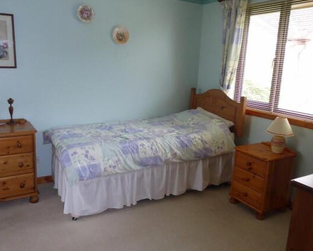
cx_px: 150
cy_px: 123
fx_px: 287
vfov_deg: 47.1
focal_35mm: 31
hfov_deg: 57.1
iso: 400
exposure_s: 1/60
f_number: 3.5
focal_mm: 5
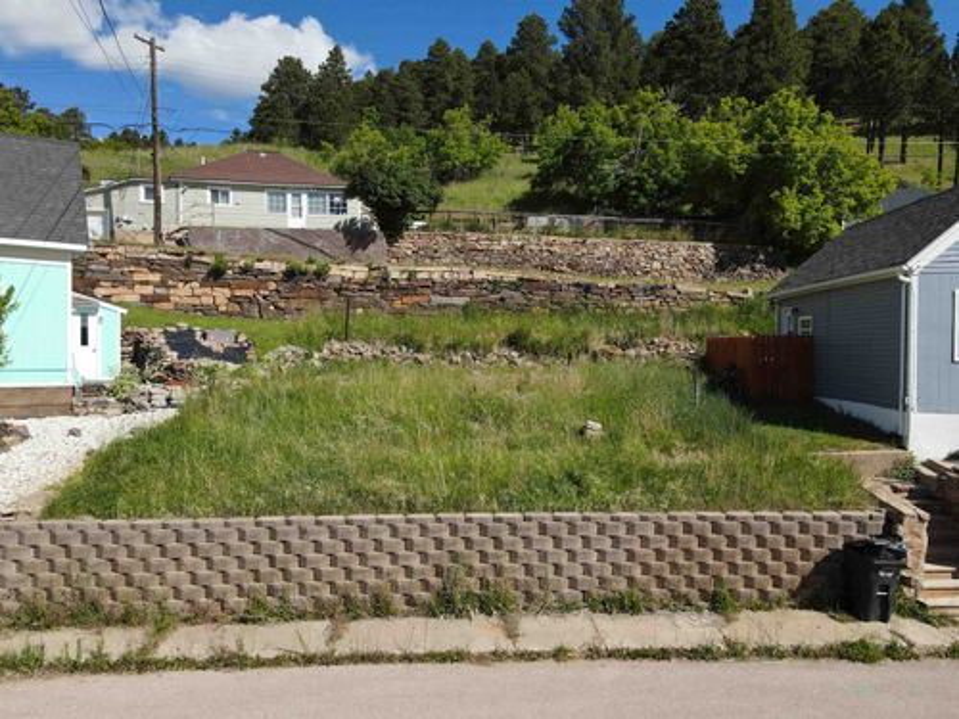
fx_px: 665
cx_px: 480
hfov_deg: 71.6
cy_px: 360
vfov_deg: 56.8
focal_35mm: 24
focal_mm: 4.5
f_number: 2.8
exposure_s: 1/725
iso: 100
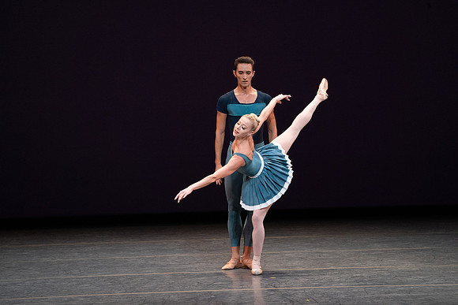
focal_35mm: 358
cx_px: 229
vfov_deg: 3.8
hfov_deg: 5.8
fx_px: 4555
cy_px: 152
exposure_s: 1/400
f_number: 8
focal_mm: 358
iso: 5000
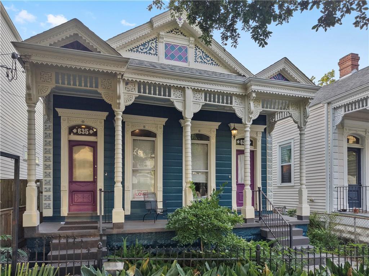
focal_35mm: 24
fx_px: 256
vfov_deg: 56.8
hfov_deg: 71.6
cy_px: 138
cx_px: 184
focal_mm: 8.67
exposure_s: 1/200
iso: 400
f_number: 1.8
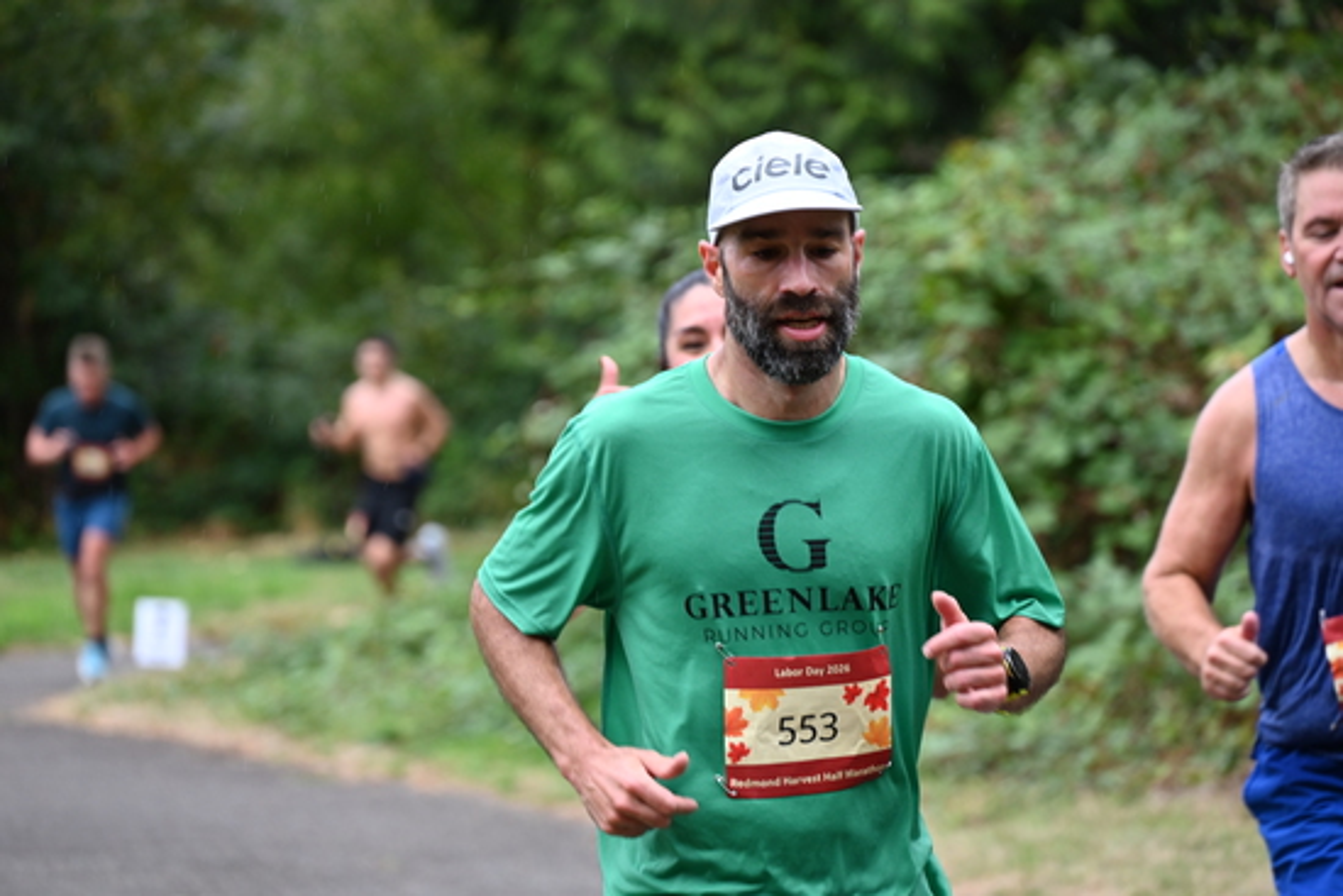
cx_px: 672
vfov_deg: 6.9
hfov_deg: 10.3
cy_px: 448
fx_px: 7463
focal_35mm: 200
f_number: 6.3
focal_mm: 200
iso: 720
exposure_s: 1/250
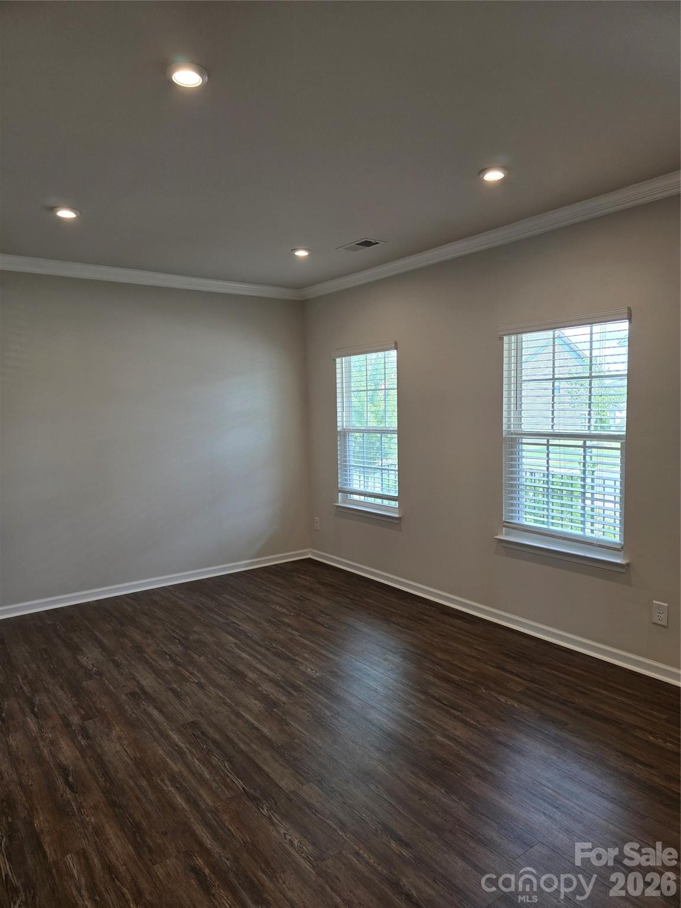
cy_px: 454
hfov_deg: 58.9
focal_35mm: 23
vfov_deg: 73.9
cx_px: 340
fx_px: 603
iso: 50
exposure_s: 1/120
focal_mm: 6.3
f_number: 1.7
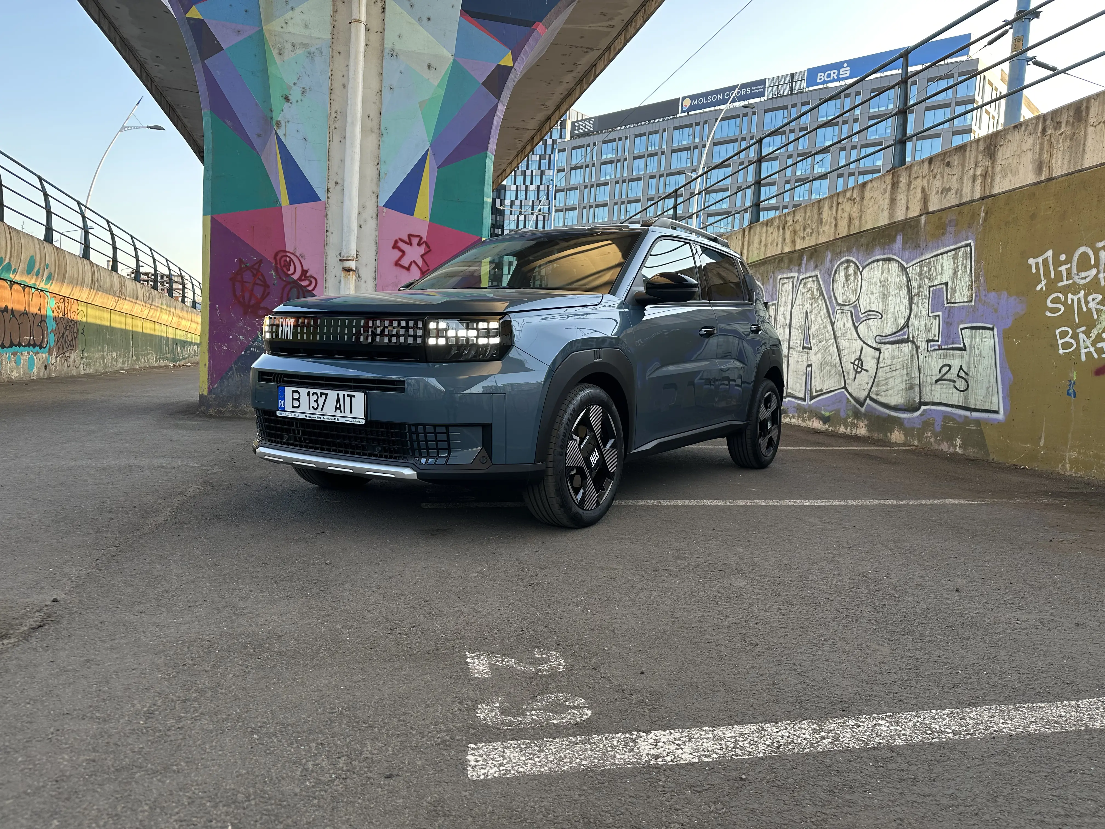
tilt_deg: -5.4
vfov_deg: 56.8
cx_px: 552
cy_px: 414
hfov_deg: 71.6
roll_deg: -3.8
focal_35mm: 24
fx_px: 766
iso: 80
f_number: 1.78
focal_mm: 6.86
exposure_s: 1/214
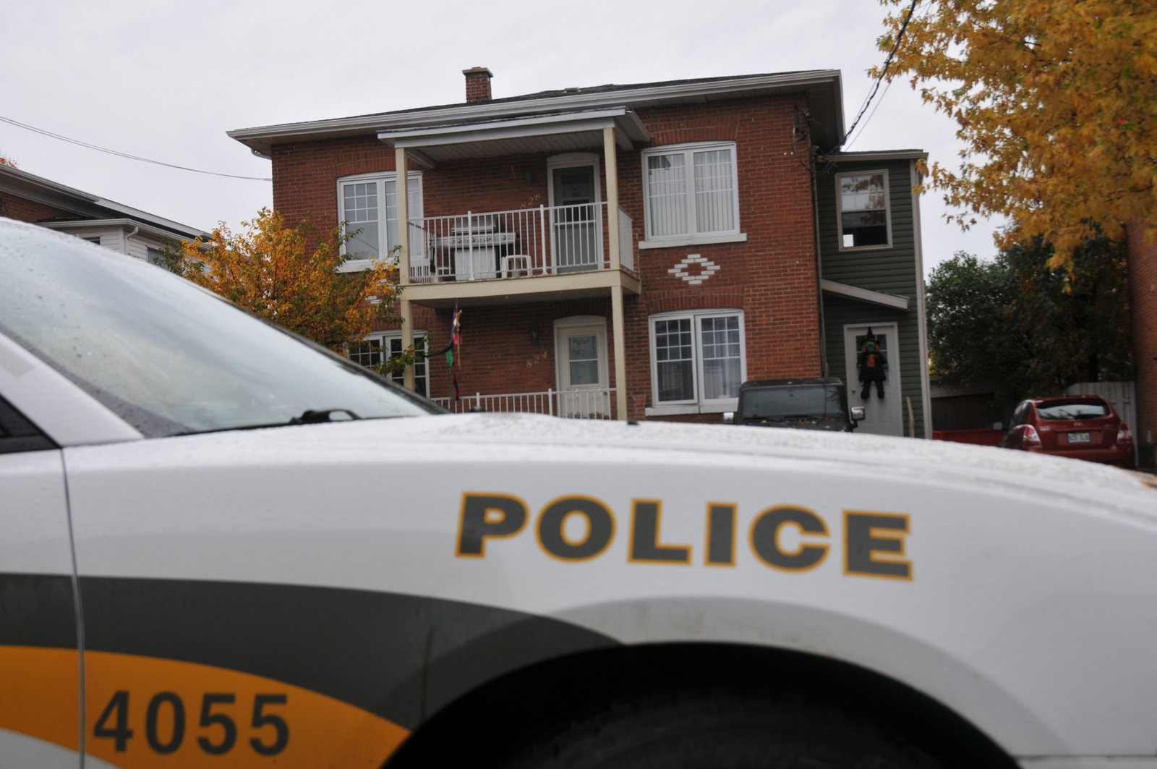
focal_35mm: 42
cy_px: 384
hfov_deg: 46.4
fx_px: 1348
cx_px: 578
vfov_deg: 31.8
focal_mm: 28
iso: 200
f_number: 8
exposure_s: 1/250
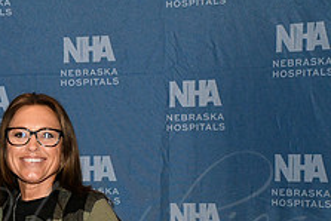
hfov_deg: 16.1
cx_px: 25
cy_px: 247
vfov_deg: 10.8
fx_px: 1150
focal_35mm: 125
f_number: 11
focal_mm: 48
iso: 6400
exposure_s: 1/60
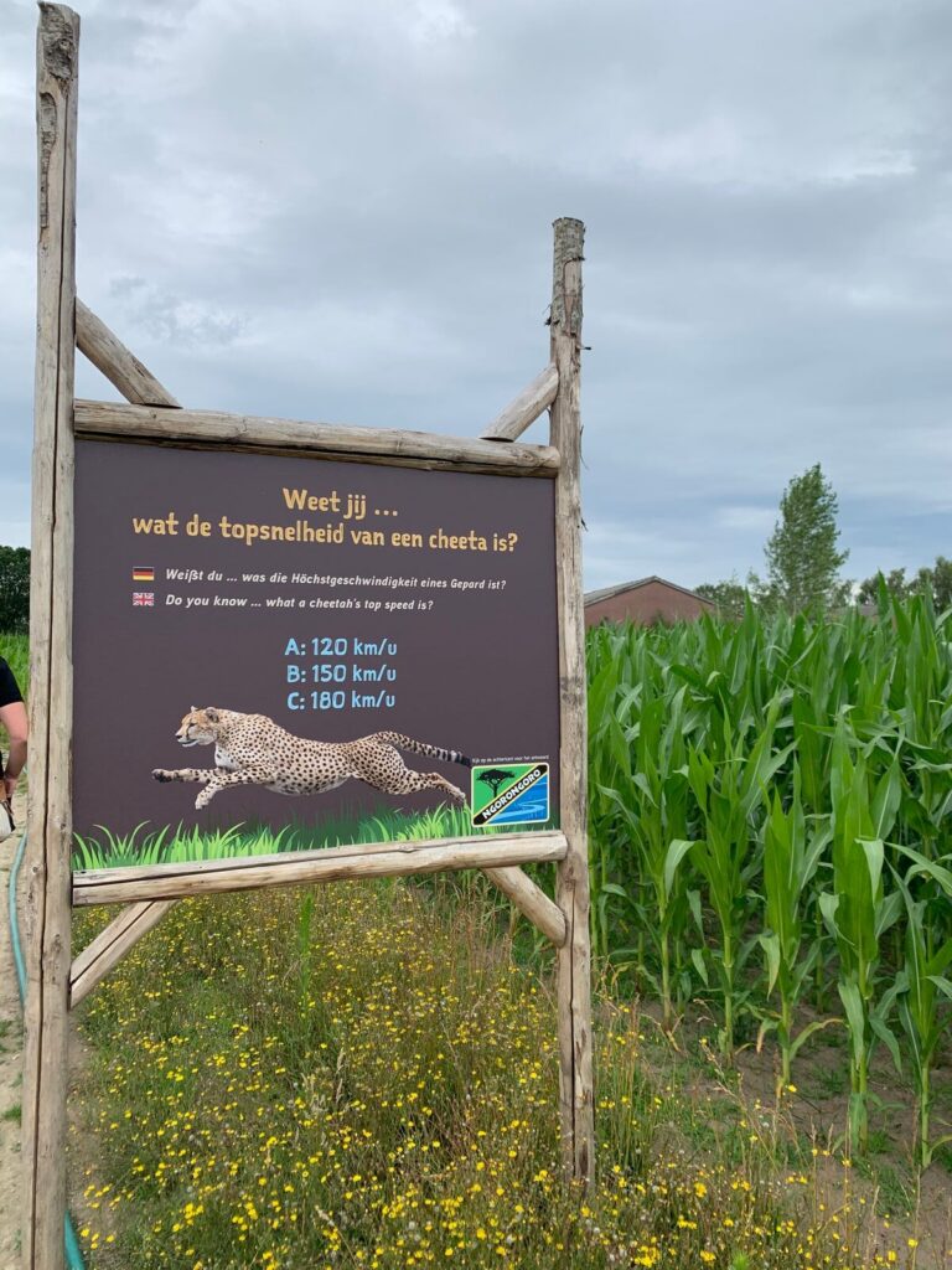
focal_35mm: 26
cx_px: 476
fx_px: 953
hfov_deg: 53.1
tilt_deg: +2.9
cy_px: 635
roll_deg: -0.3
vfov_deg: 67.3
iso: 25
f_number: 1.8
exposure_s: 1/2033
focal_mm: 4.25
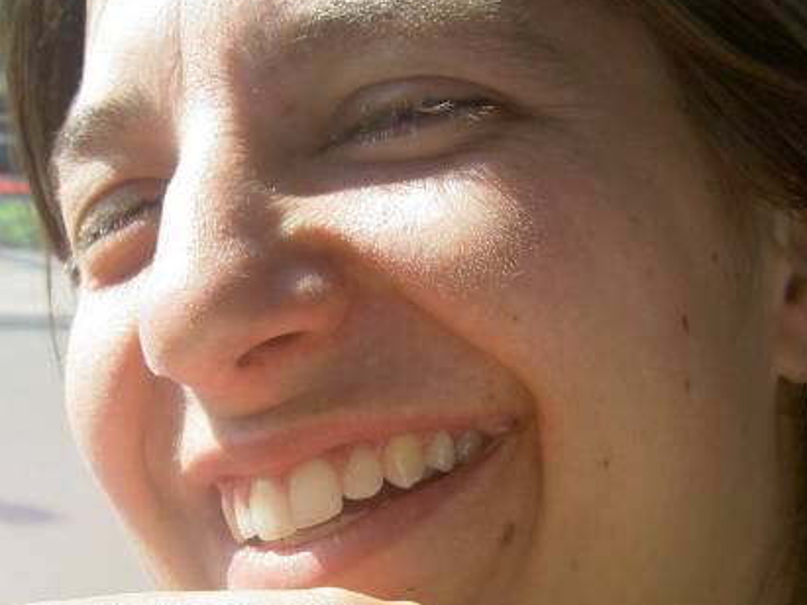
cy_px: 422
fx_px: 1771
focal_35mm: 76
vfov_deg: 19.3
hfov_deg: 25.6
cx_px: 501
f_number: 4.7
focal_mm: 8
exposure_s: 1/125
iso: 100
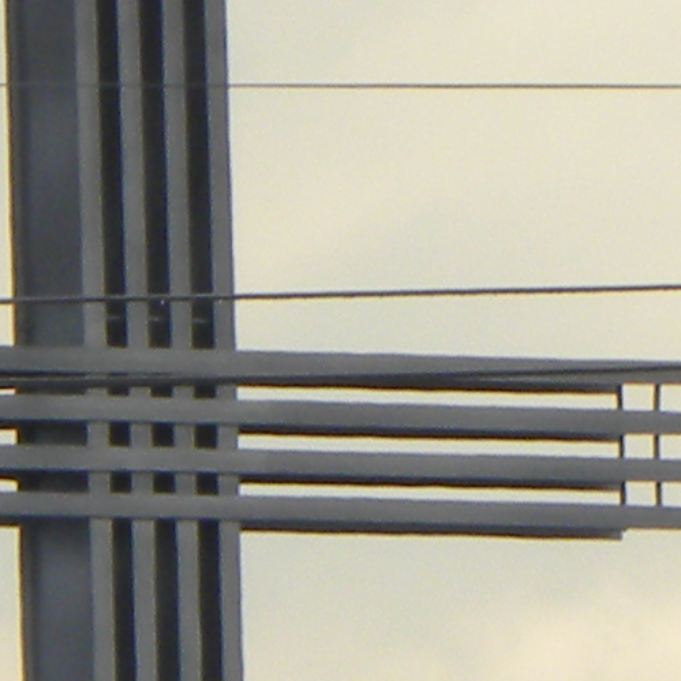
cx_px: 1220
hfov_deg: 0.9
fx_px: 45873
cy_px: 857
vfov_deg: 0.9
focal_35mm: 2061
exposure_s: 1/60
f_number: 6.3
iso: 64
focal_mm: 51.8
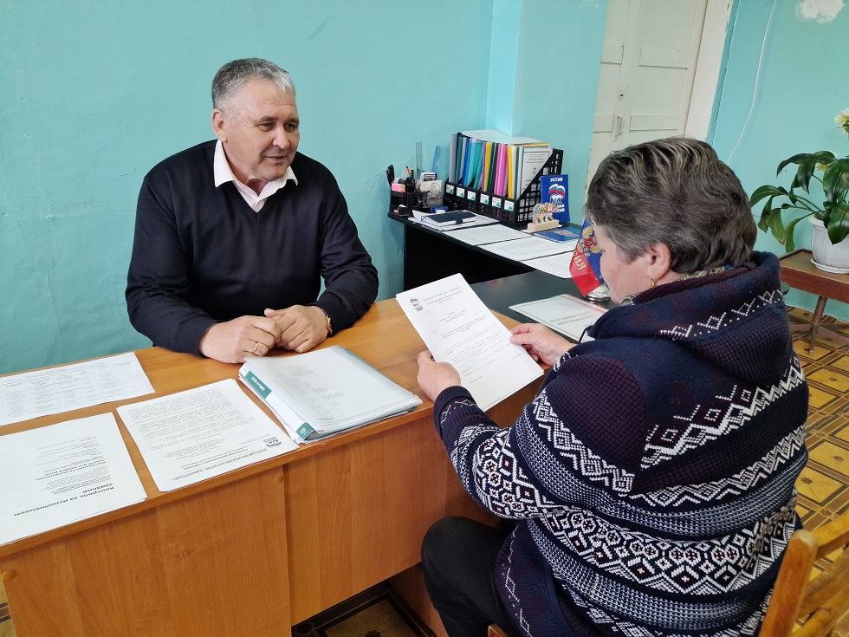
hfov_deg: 69.4
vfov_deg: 54.9
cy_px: 318
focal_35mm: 25
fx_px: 613
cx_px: 424
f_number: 2
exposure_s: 1/50
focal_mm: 4.6
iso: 64
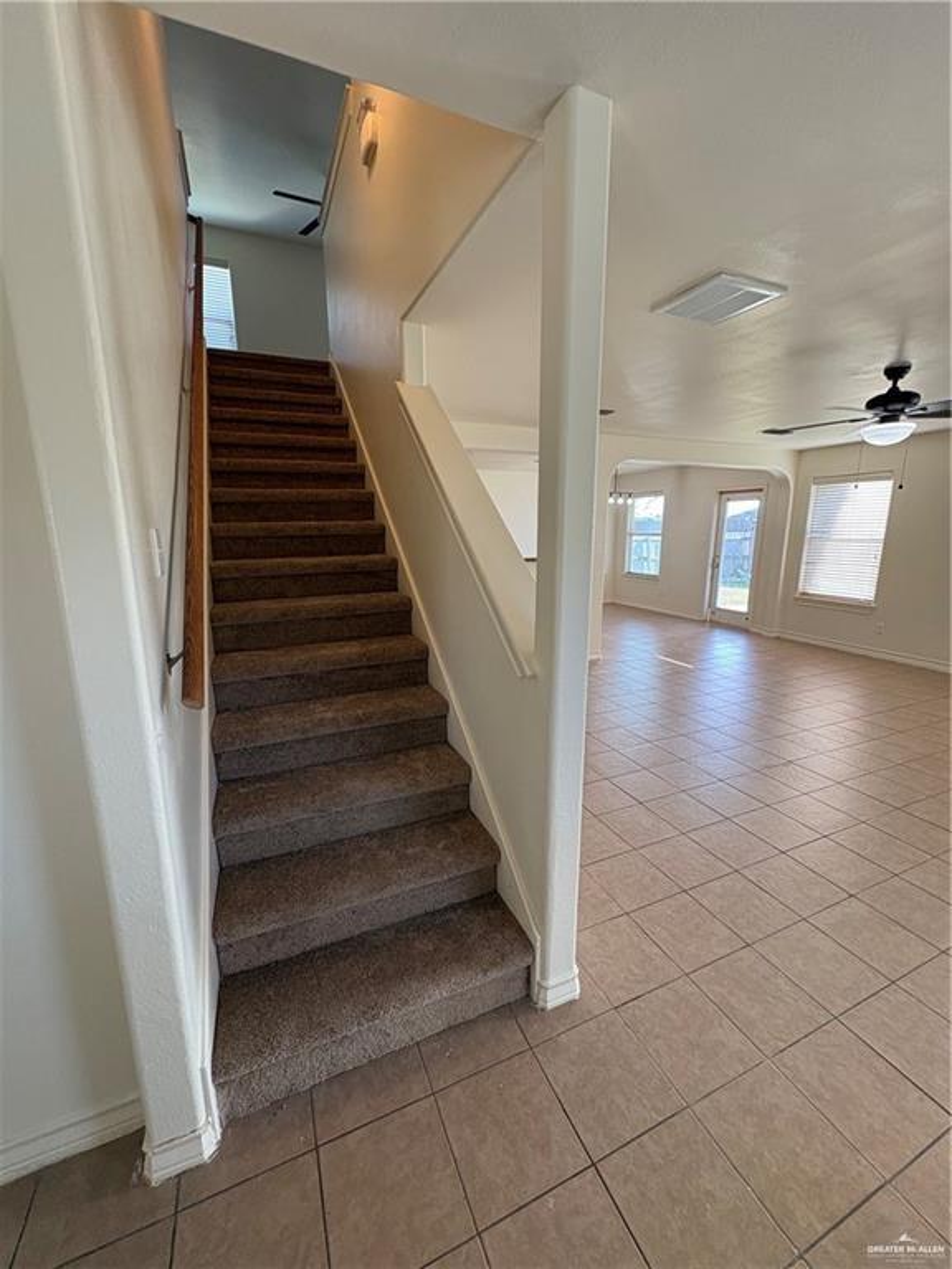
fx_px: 513
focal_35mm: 14
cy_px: 634
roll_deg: -0.1
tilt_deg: -11.5
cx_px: 476
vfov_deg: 102.1
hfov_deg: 85.7
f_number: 2.2
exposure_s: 1/120
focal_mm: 2.22
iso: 200
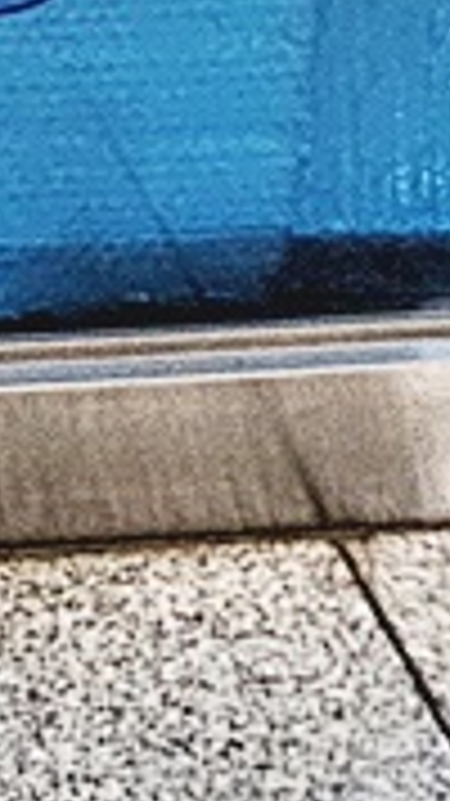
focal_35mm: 183
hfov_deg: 5.9
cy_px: -774
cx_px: -1123
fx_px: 3886
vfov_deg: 10.8
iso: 640
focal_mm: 6.3
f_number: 1.7
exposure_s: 1/120
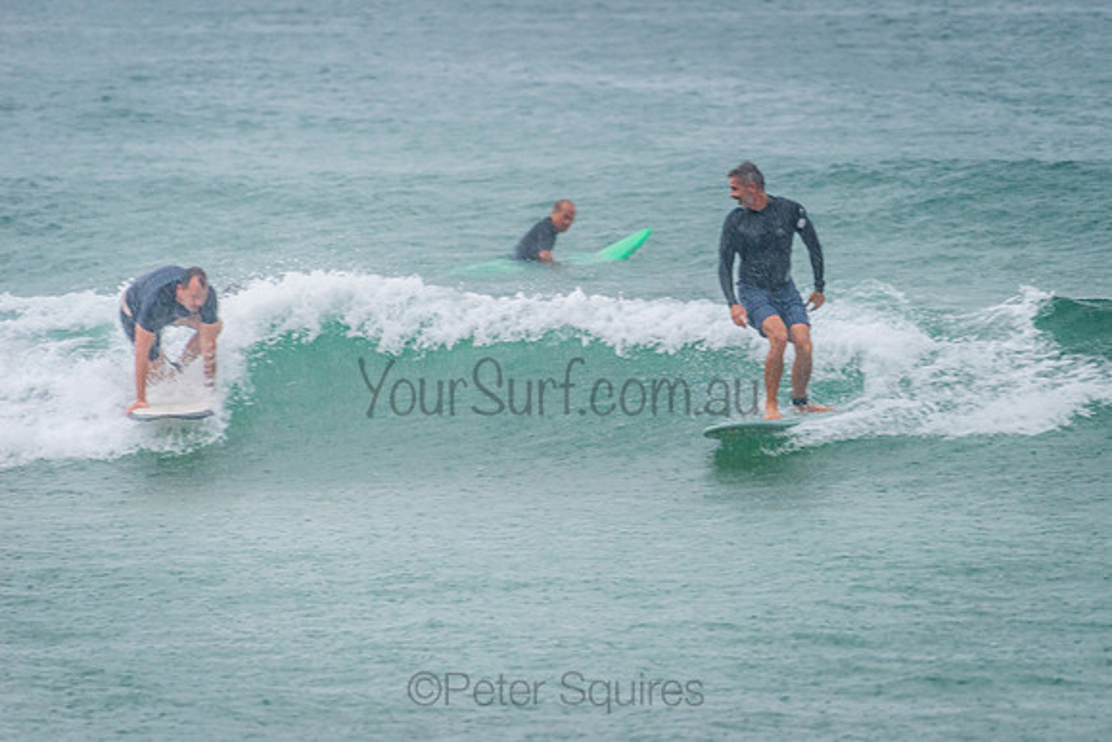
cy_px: 291
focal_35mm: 608
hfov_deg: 3.4
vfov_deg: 2.3
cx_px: 676
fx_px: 18794
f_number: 5.6
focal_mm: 500
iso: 900
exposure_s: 1/320
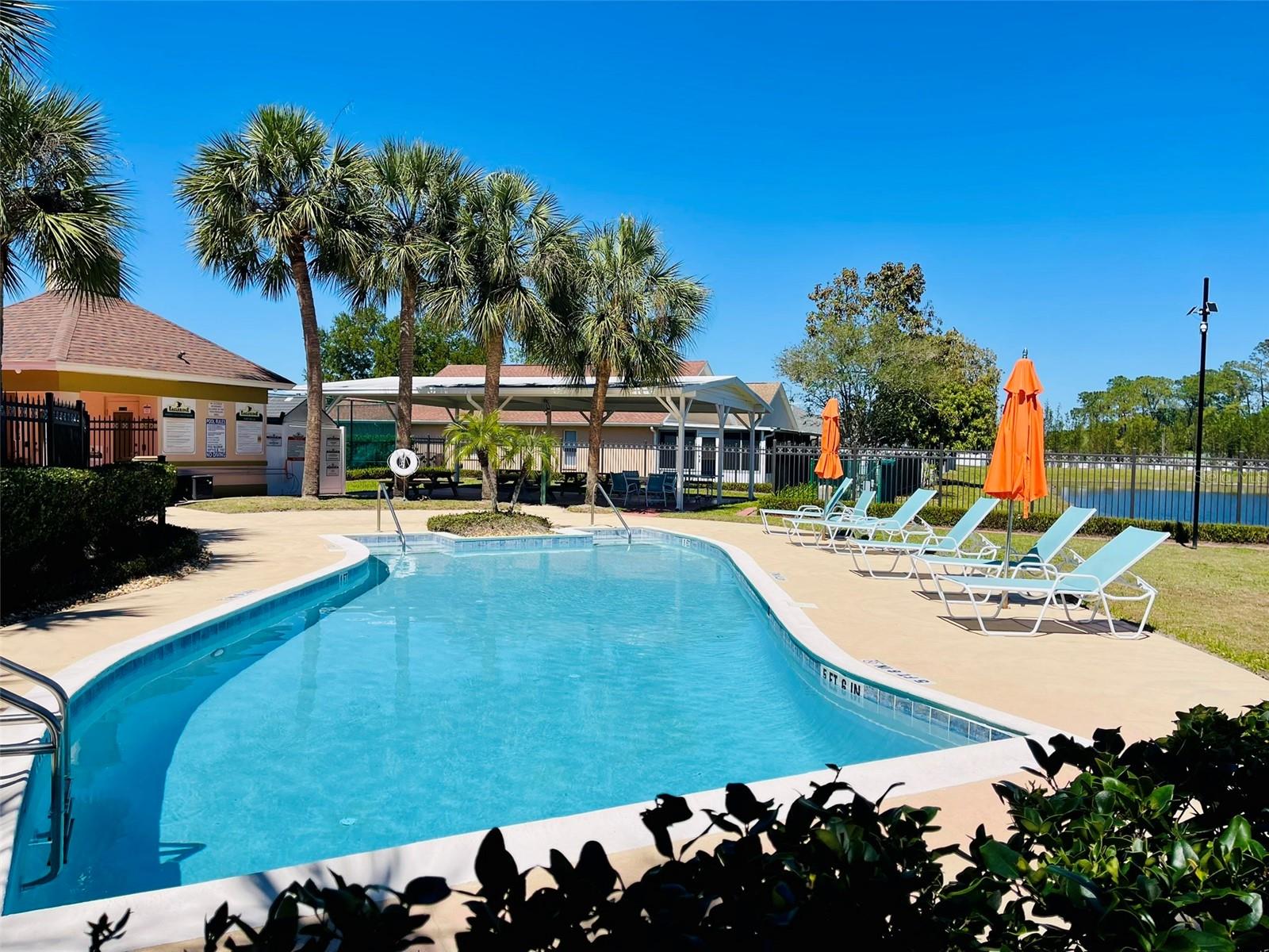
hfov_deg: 69.4
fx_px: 916
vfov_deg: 54.9
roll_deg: -1.0
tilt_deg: -2.9
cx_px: 634
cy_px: 476
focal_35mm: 25
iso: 32
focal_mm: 5.1
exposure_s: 1/5917
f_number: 1.6
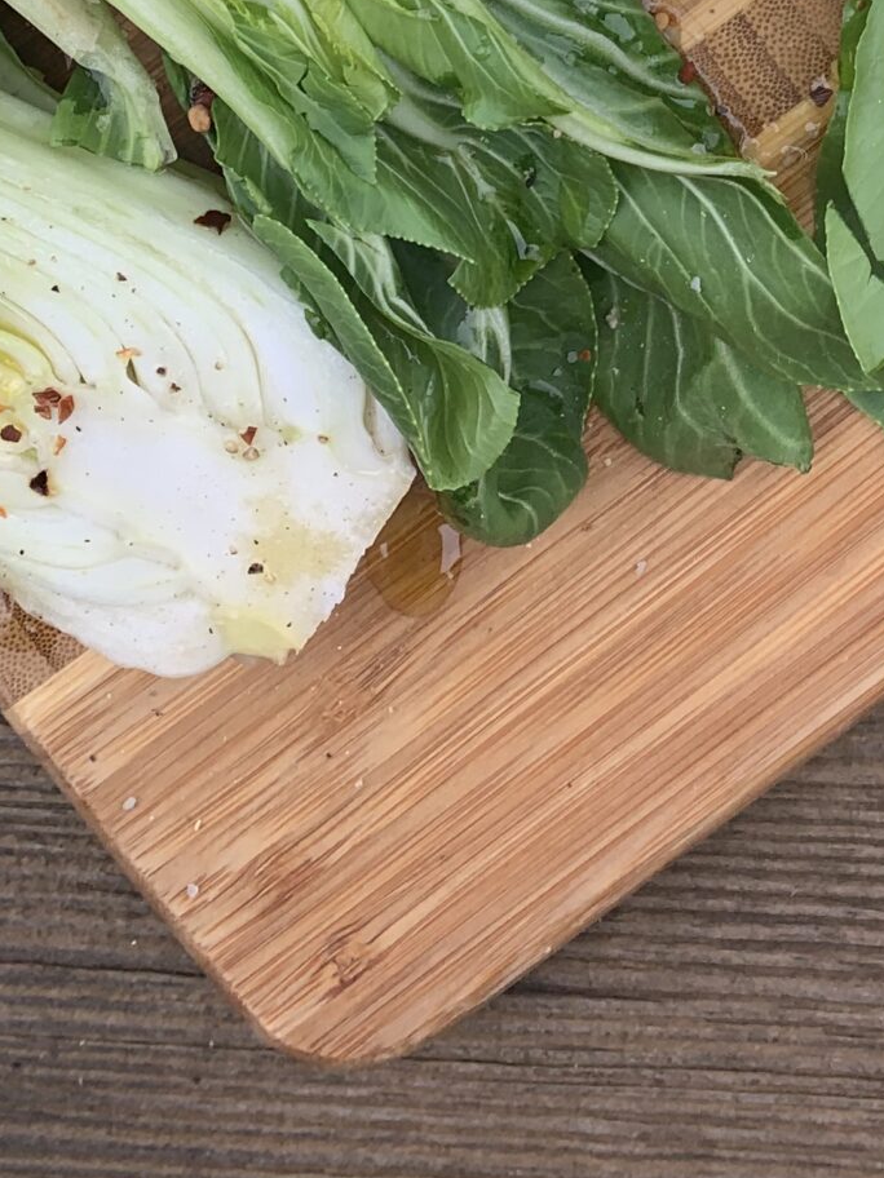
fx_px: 2486
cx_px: 920
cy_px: -380
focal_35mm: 73
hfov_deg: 19.5
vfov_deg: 23.4
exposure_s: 1/301
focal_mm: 4.25
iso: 25
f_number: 1.8
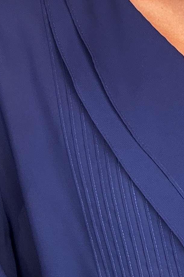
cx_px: 244
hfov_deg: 13.1
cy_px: 347
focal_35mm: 101
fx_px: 774
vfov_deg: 18.9
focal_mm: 2.69
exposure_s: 1/50
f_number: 1.9
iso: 50
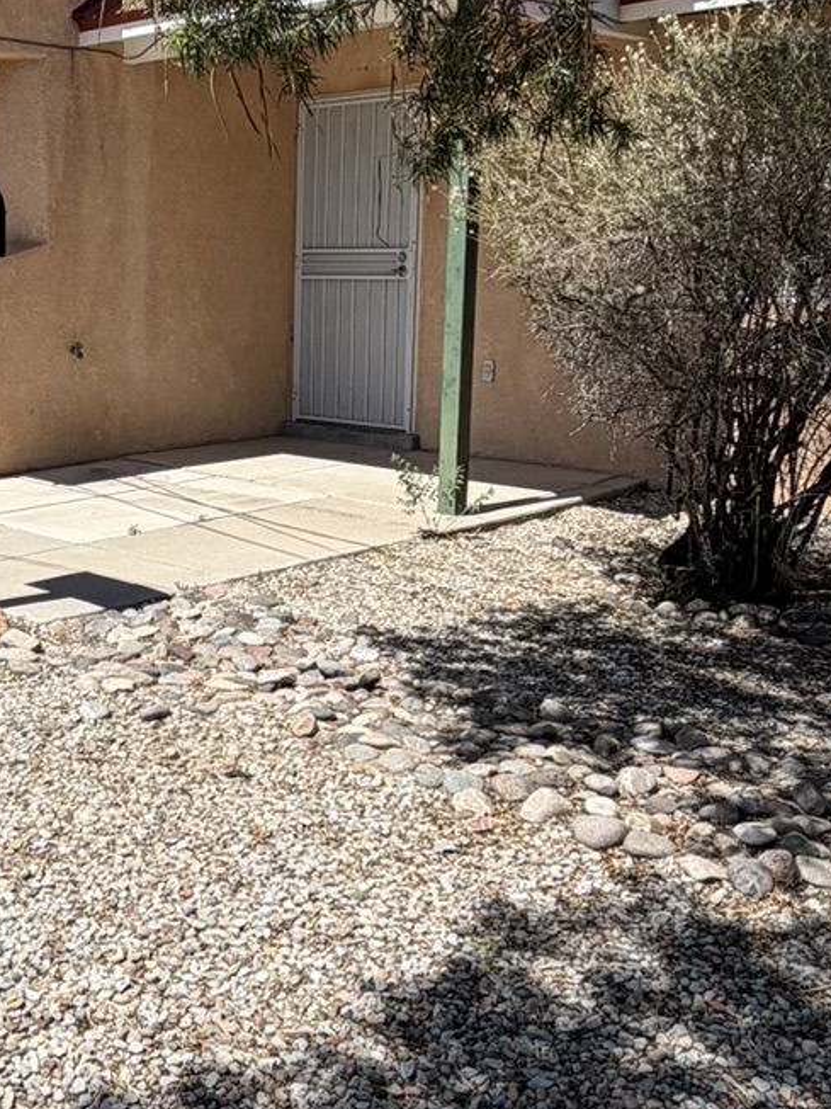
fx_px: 1408
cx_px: 119
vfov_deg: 42.9
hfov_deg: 31.6
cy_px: 483
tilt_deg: -9.7
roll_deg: +0.6
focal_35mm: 44
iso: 20
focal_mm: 2.22
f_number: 2.2
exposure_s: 1/770
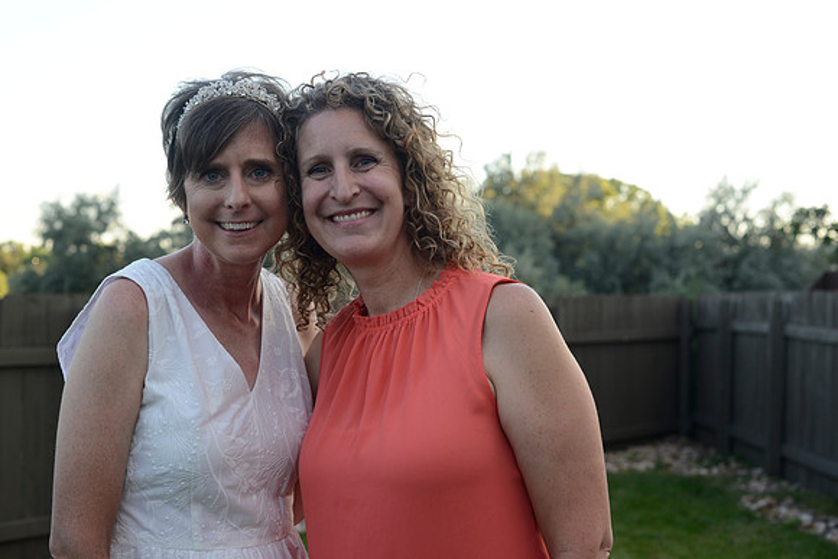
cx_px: 419
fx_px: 1164
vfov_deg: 27.0
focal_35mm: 50
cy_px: 280
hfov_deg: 39.6
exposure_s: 1/200
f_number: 5
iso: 400
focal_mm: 50
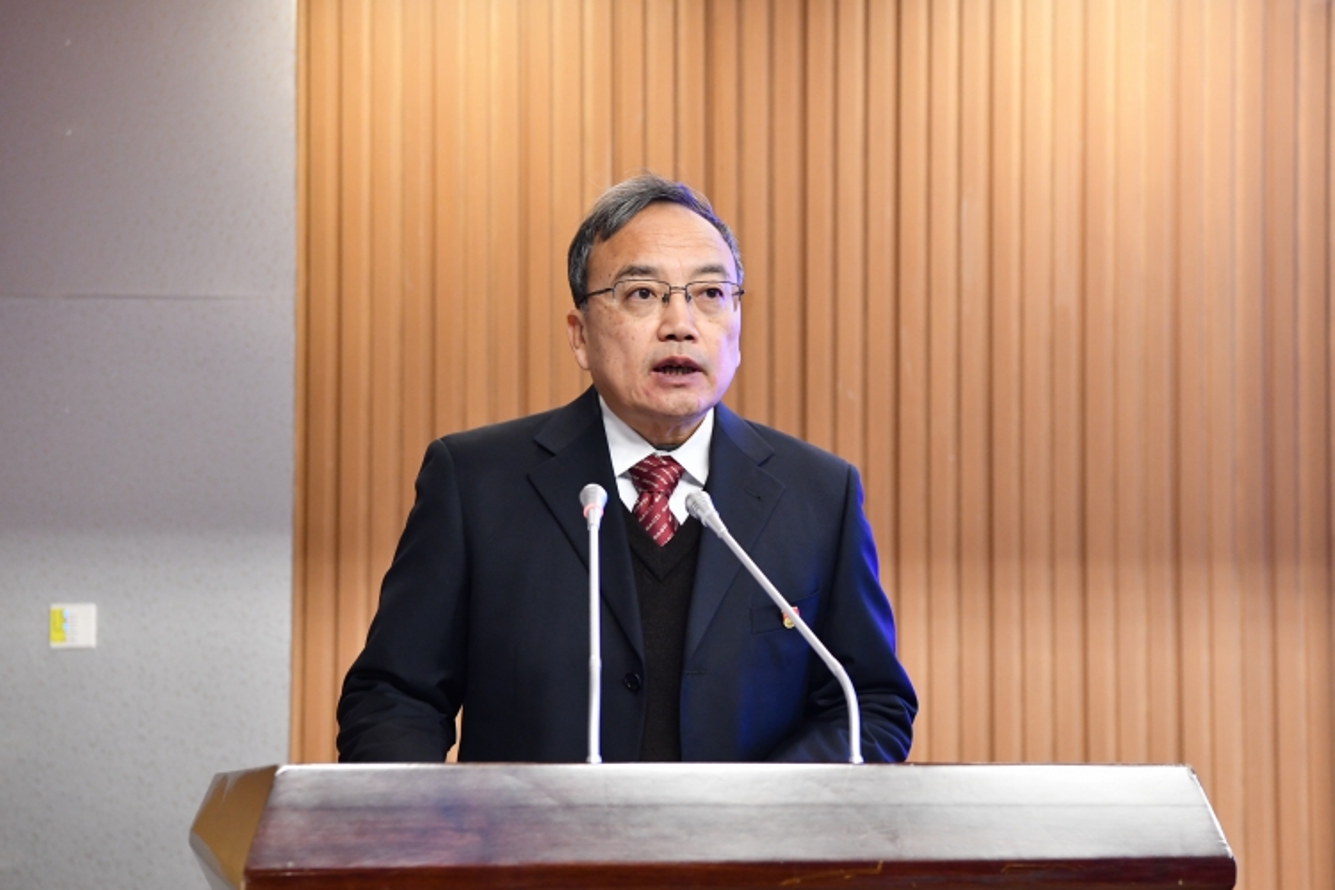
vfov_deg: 19.5
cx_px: 668
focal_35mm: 70
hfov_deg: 28.8
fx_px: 2596
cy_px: 445
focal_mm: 70
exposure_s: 1/125
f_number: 5.6
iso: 3200
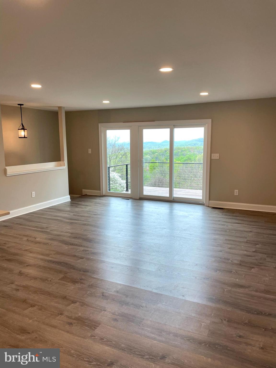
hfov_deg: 53.1
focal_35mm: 26
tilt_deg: -7.6
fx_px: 276
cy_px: 184
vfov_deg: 67.3
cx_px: 138
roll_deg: +1.4
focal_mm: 4.2
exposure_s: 1/120
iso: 50
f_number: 1.6
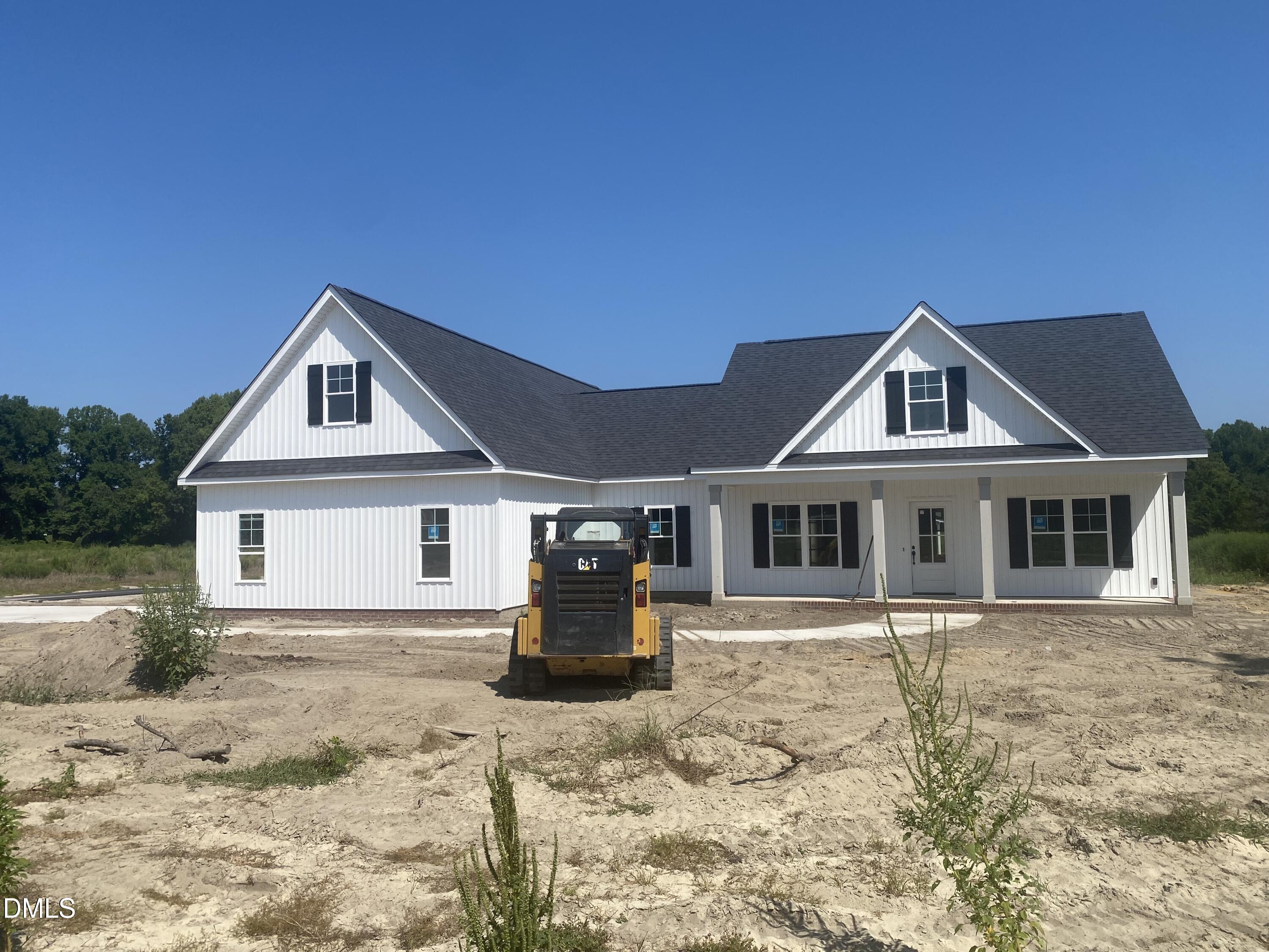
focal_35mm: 26
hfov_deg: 67.3
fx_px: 953
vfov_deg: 53.1
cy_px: 476
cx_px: 634
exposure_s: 1/4608
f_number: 1.8
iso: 32
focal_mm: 4.25
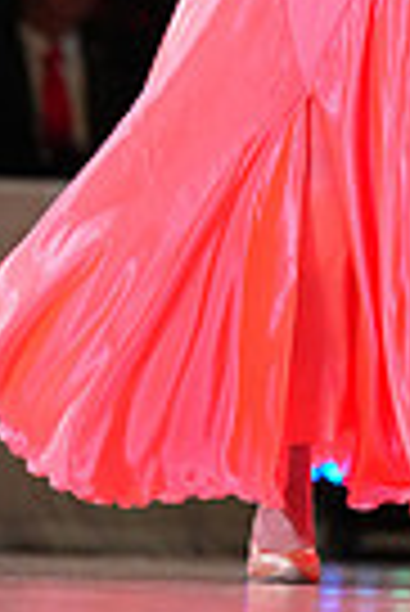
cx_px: 714
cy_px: -238
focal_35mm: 852
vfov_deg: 2.4
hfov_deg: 1.6
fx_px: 14517
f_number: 2.8
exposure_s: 1/400
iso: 2000
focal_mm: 200
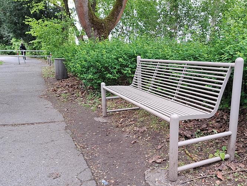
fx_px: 207
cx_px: 148
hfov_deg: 61.1
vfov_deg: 48.1
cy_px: 106
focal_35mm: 29
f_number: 1.8
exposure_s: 1/50
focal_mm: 5.23
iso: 50
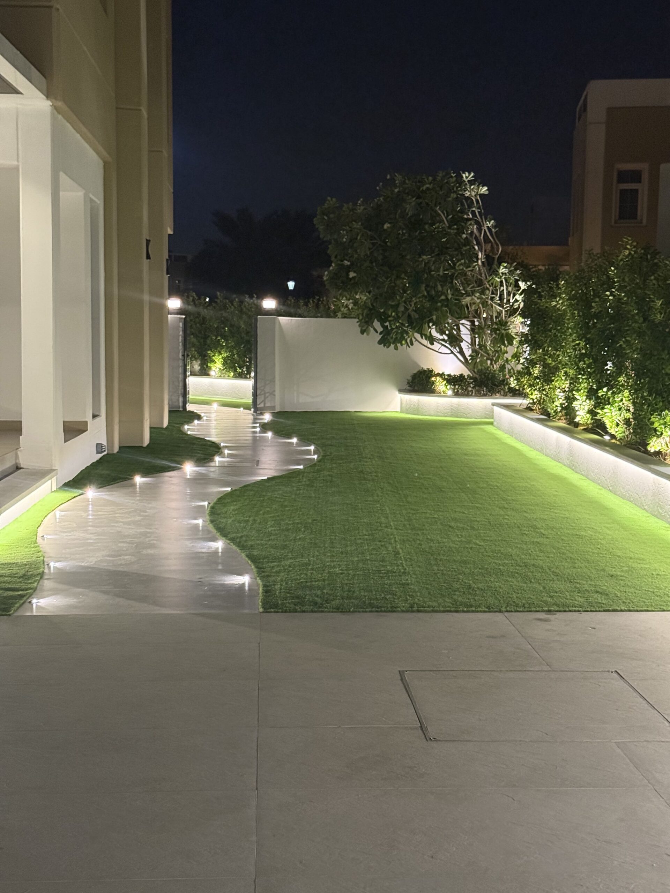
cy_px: 446
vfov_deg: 39.7
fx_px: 1239
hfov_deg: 30.3
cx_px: 335
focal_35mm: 48
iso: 500
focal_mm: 6.76
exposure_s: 1/33
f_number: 1.78
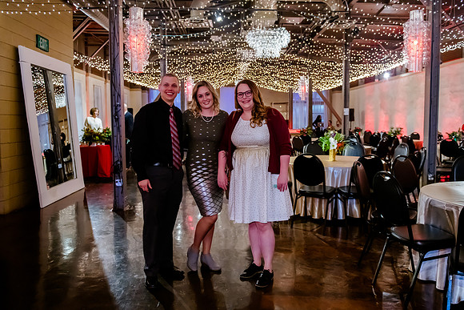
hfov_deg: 65.5
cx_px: 245
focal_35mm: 28
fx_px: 361
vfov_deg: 46.5
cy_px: 153
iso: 3200
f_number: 2.8
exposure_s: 1/100
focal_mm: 24
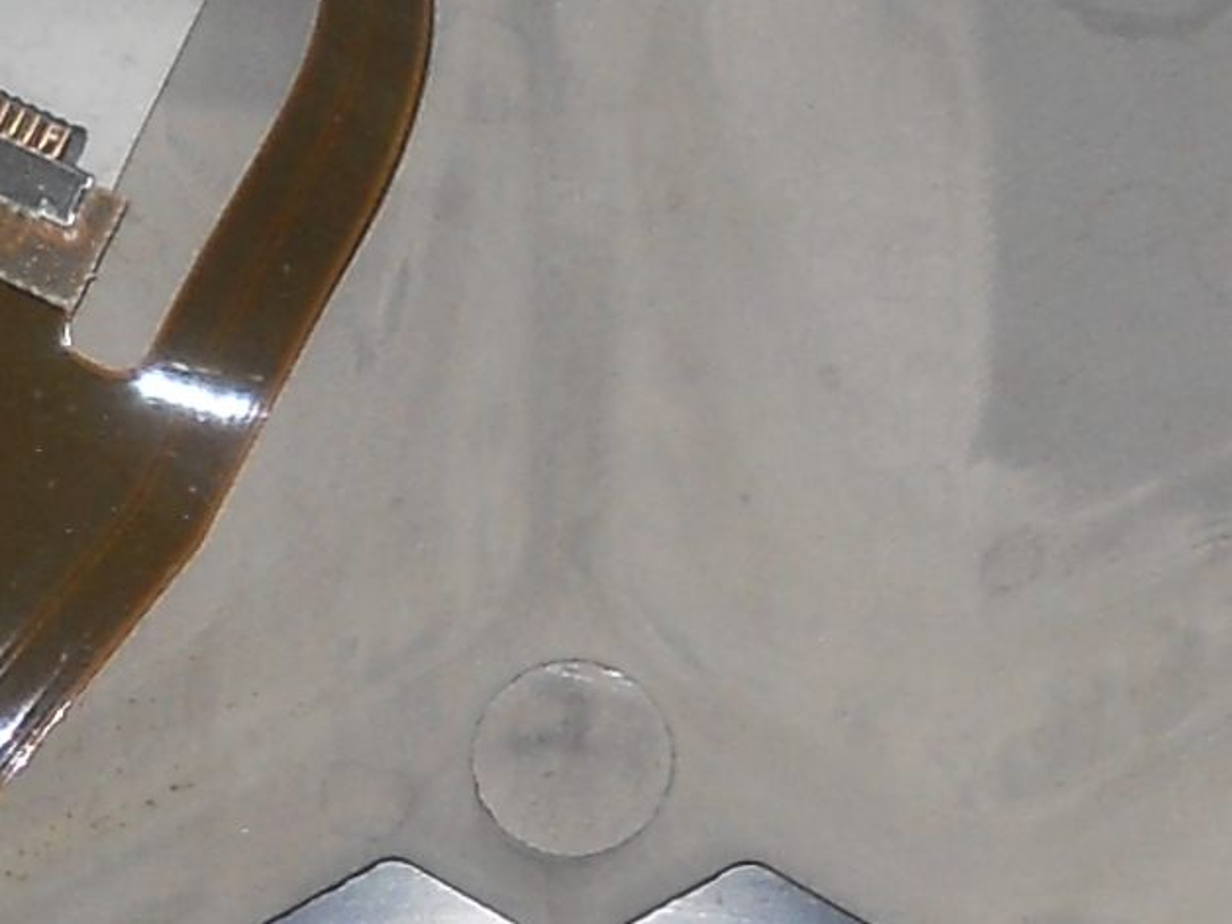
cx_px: 487
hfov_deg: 9.3
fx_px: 7581
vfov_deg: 6.8
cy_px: 1509
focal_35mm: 213
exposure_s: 1/30
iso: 80
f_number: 3.1
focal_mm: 6.72
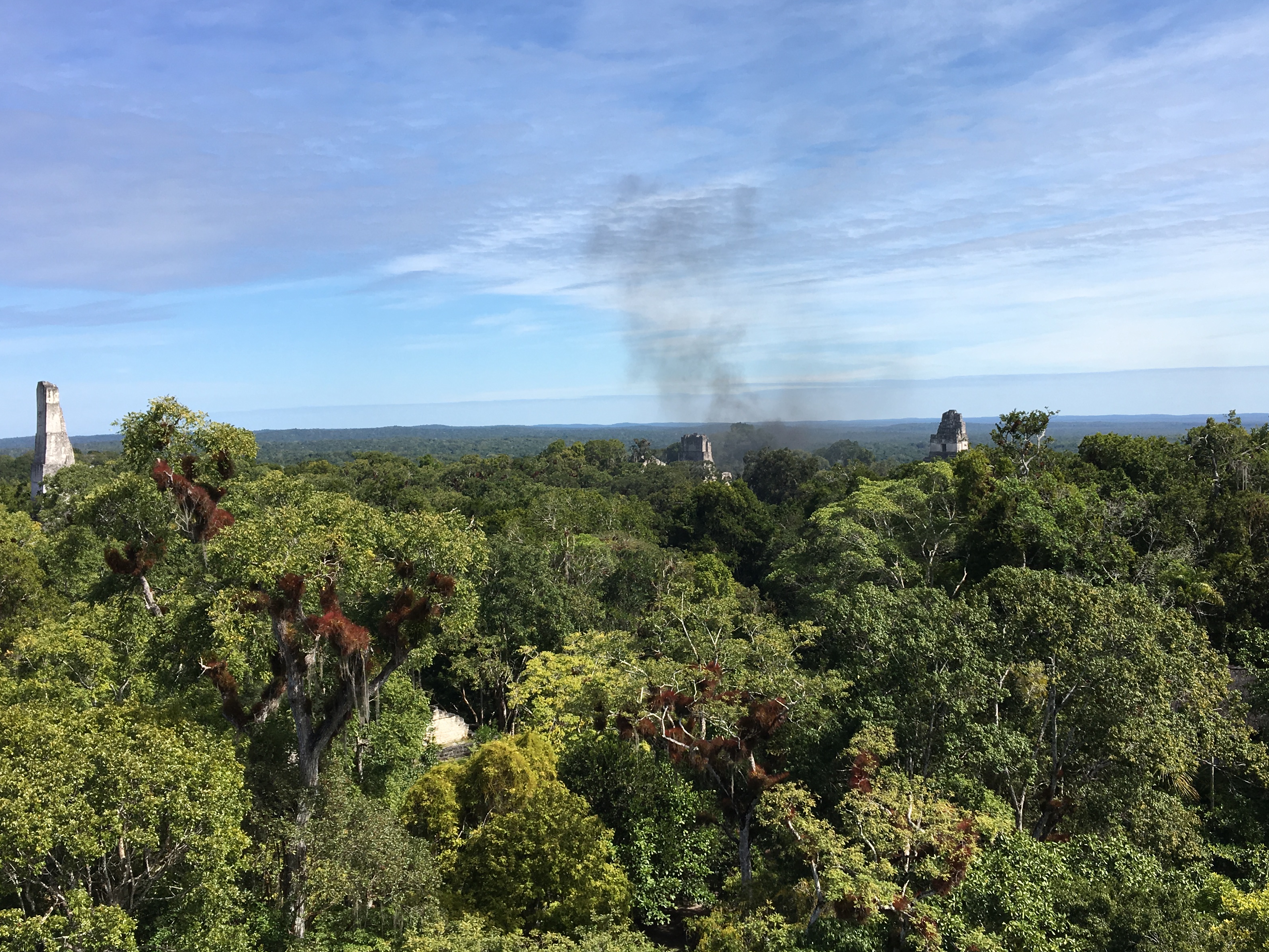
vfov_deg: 38.6
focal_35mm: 37
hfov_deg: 50.1
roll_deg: +0.8
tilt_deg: -1.5
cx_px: 678
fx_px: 1356
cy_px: 445
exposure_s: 1/1508
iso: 25
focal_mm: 4.15
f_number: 2.2
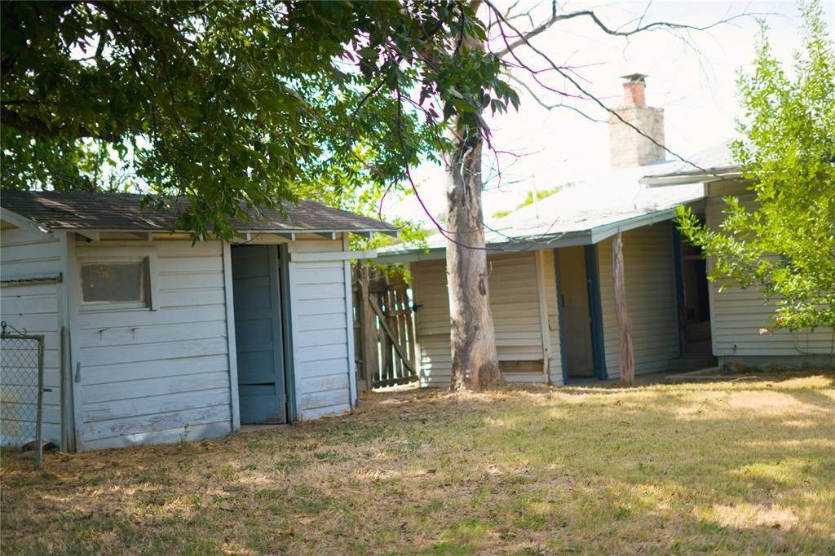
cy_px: 278
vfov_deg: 27.0
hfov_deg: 39.6
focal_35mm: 50
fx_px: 1159
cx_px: 418
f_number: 1.8
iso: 640
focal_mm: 50
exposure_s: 1/4000
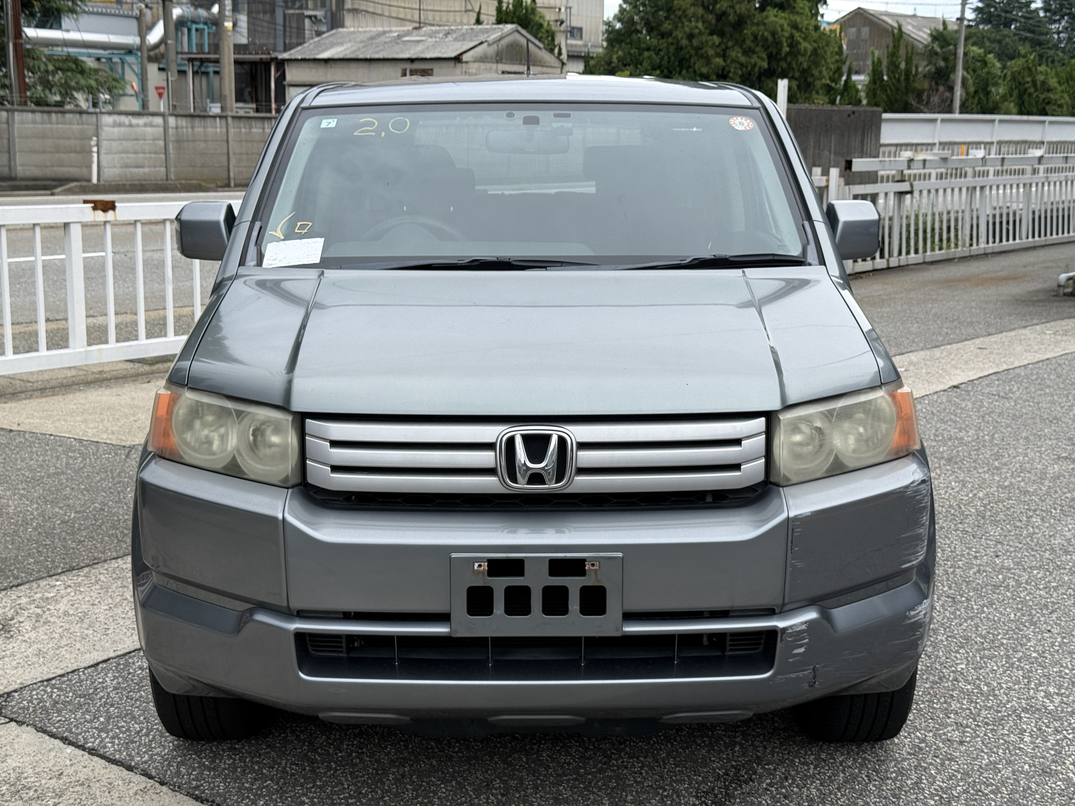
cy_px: 403
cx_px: 538
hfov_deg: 39.7
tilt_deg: -10.1
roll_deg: -1.1
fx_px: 1491
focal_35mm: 48
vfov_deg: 30.3
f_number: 1.78
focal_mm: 6.76
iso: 64
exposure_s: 1/1678
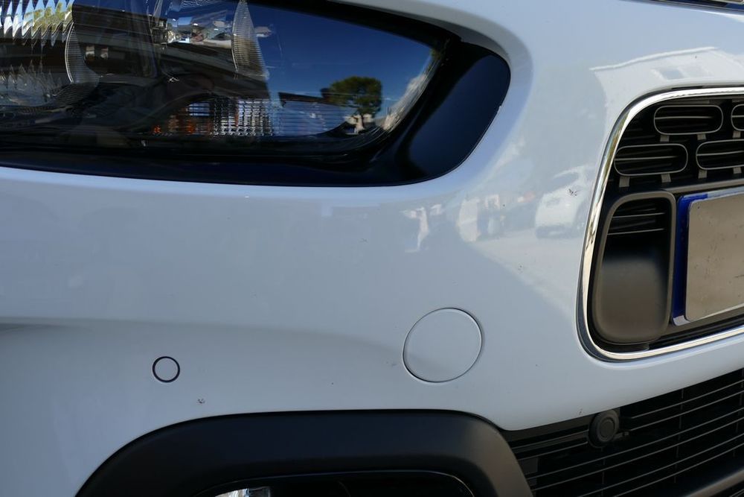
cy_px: 248
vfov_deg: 29.9
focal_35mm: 45
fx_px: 930
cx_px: 372
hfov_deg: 43.6
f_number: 3.2
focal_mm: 16.49
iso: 125
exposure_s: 1/500
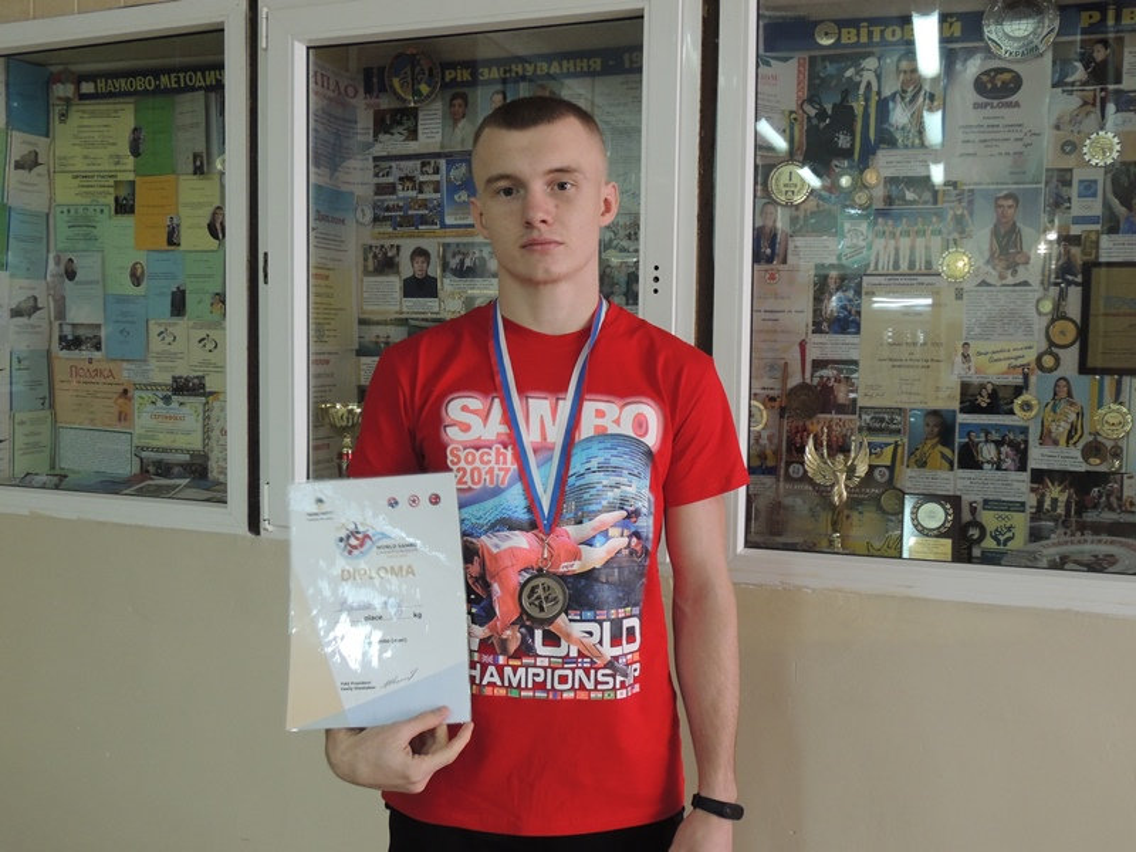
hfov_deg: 55.4
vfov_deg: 42.9
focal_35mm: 33
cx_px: 568
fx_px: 1083
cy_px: 426
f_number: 3.2
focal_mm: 5.8
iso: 400
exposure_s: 1/13
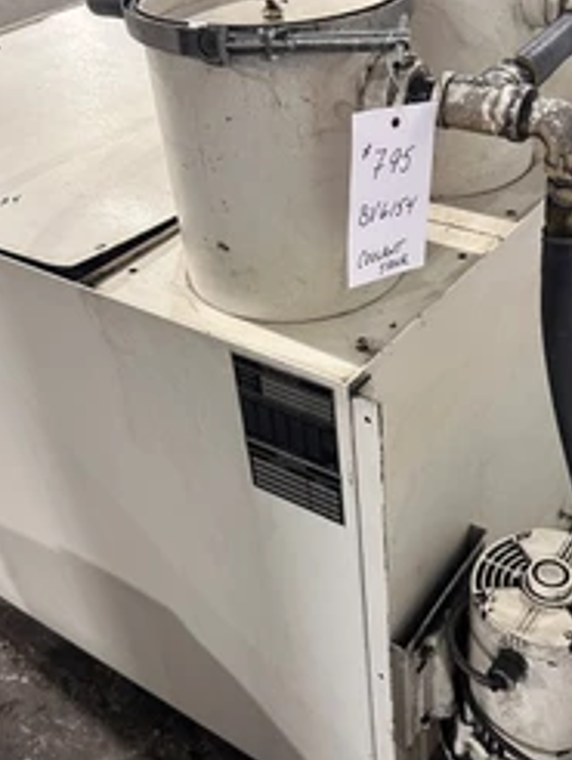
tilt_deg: -37.5
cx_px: 365
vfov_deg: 47.8
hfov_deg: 36.6
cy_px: 405
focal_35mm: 39
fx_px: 858
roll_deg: +3.5
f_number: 1.78
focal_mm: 6.86
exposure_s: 1/60
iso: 400
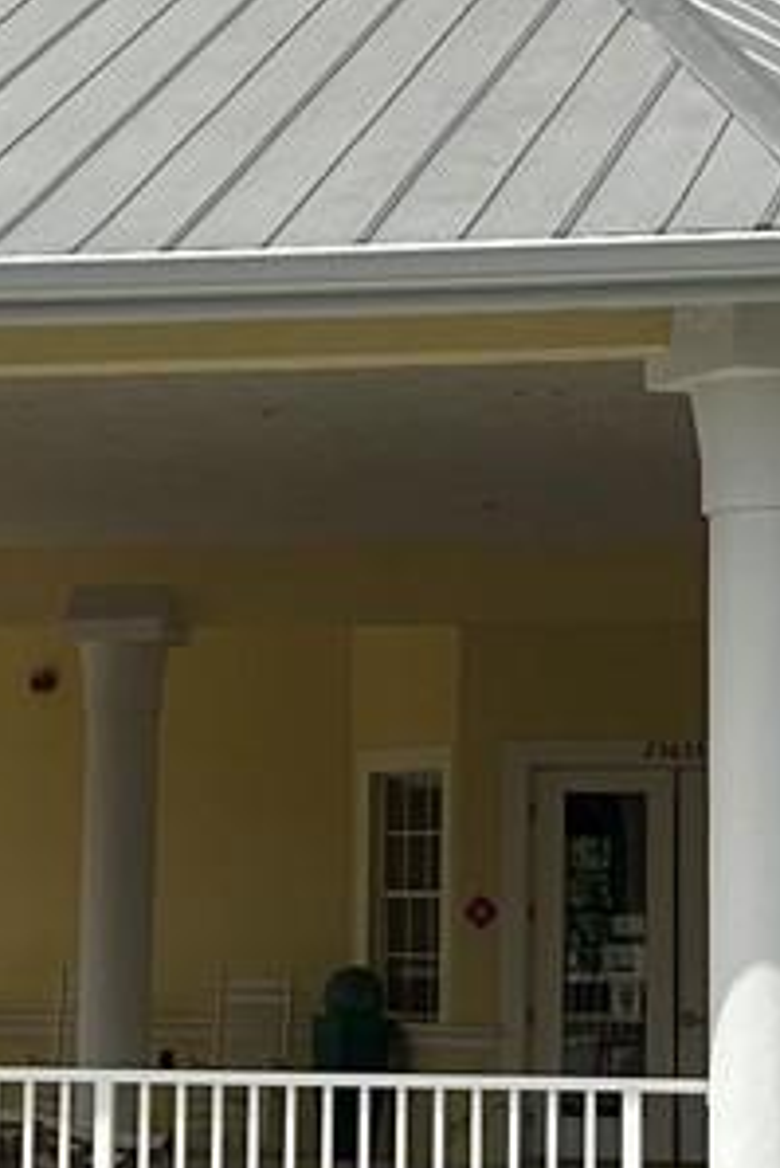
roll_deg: -0.8
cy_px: 490
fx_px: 4350
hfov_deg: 10.2
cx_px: 482
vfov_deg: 15.3
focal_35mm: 134
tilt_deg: +6.2
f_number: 1.78
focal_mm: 6.86
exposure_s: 1/10753
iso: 80
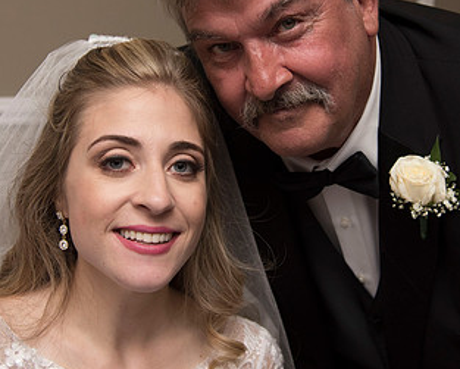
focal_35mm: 66
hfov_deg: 28.7
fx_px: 899
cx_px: 262
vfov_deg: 23.1
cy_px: 139
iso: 1000
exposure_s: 1/200
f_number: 4
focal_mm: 38
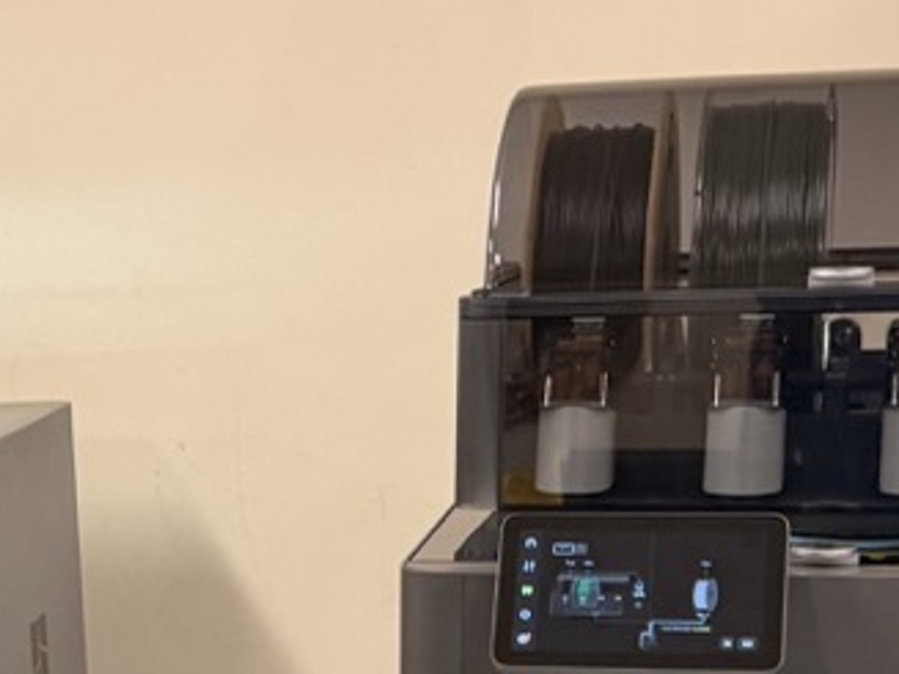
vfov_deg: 15.3
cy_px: 765
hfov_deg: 20.2
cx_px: 5
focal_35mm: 94
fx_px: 2440
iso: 200
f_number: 1.78
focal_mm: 6.76
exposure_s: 1/120
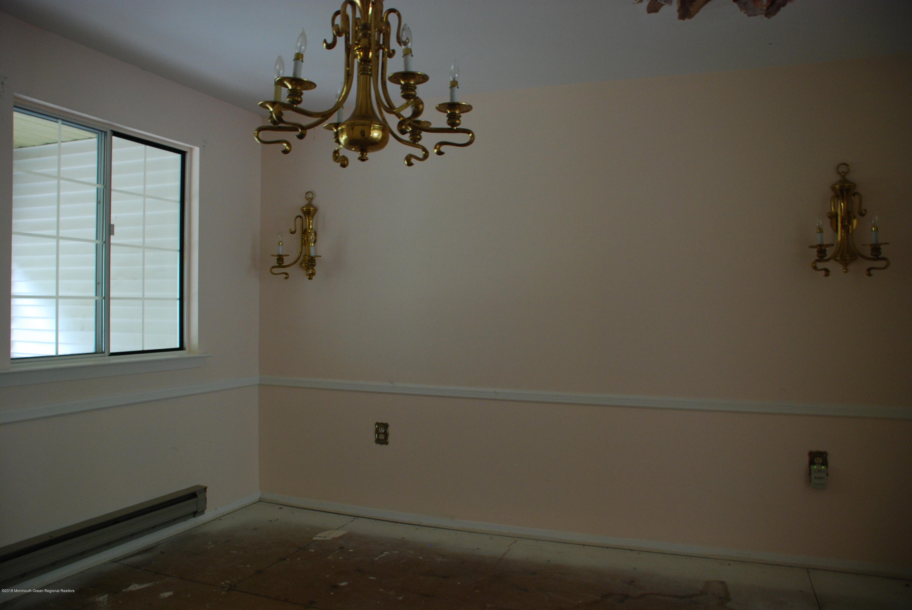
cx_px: 456
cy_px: 305
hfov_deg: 67.3
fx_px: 685
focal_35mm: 27
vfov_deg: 48.0
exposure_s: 1/25
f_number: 3.5
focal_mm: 18
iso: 400
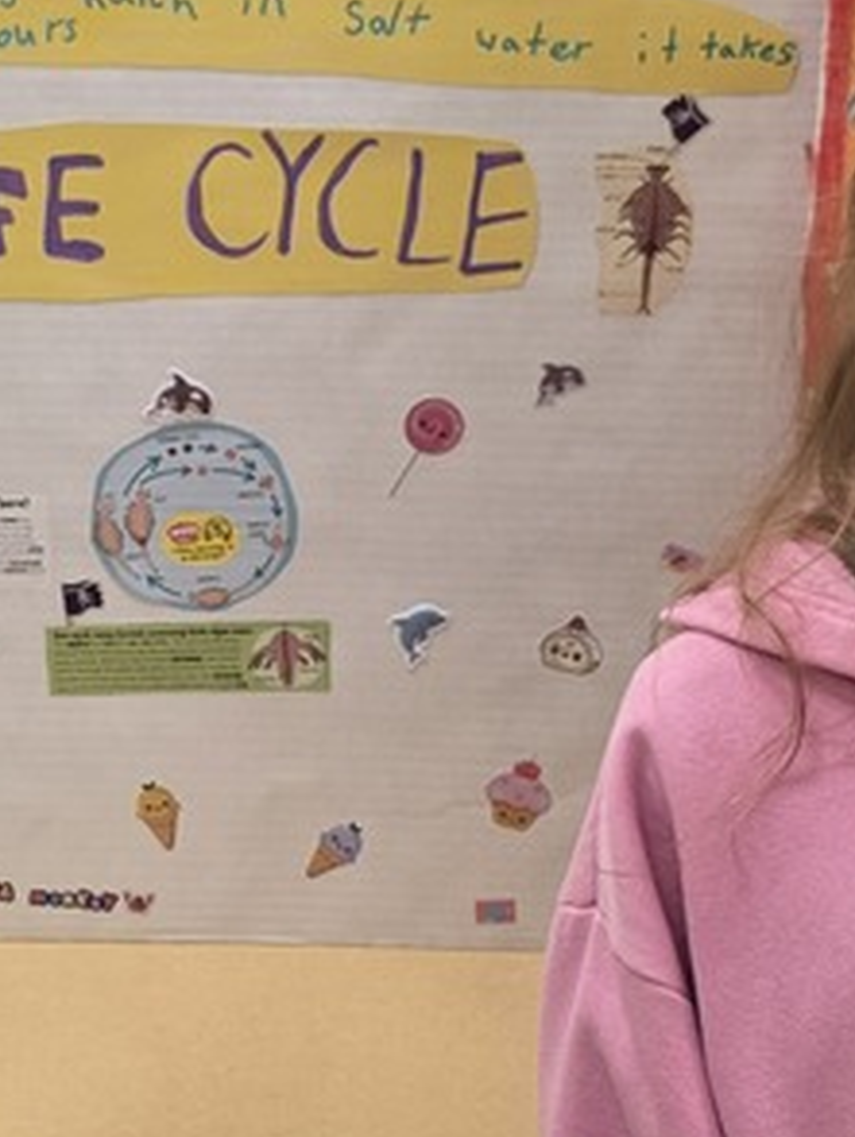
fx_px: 2631
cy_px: 449
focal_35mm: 80
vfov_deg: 24.3
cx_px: 228
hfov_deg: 18.4
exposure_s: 1/120
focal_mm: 6.3
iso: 250
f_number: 1.7
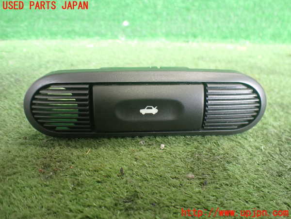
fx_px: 252
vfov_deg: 46.8
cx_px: 146
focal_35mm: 30
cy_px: 110
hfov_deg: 60.0
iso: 800
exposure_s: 1/80
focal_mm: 5.4
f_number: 2.3
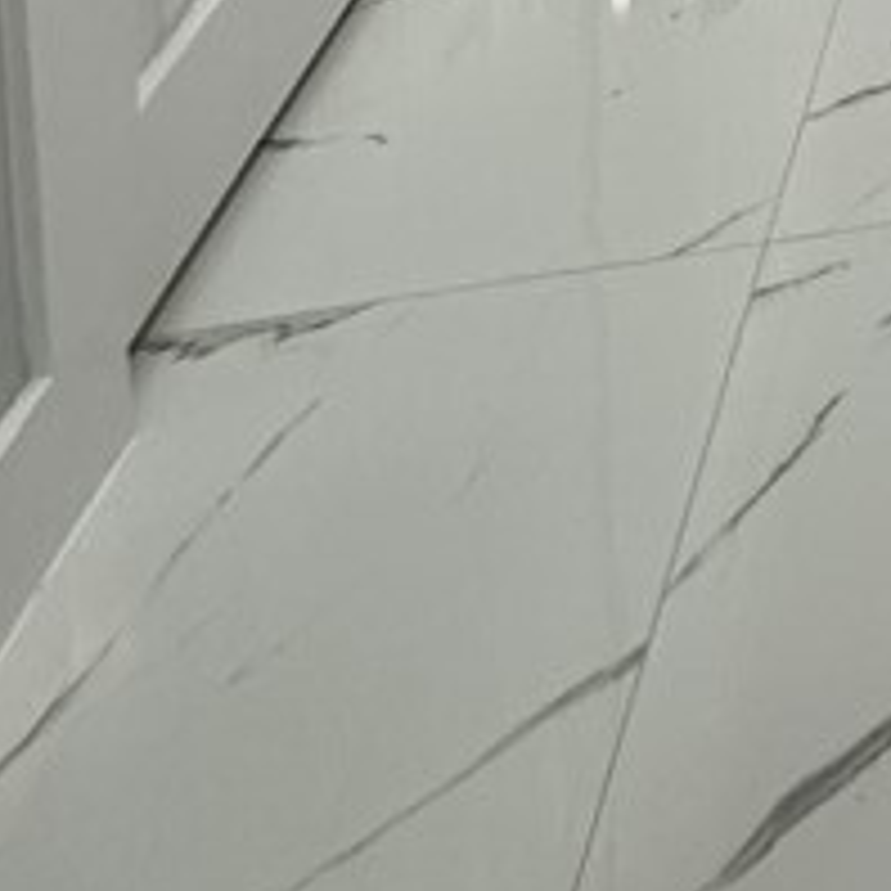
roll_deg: +0.3
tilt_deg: -5.0
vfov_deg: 15.7
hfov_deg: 19.4
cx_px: 1647
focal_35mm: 64
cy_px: -1174
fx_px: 1864
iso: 250
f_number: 2.2
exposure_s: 1/120
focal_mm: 2.22
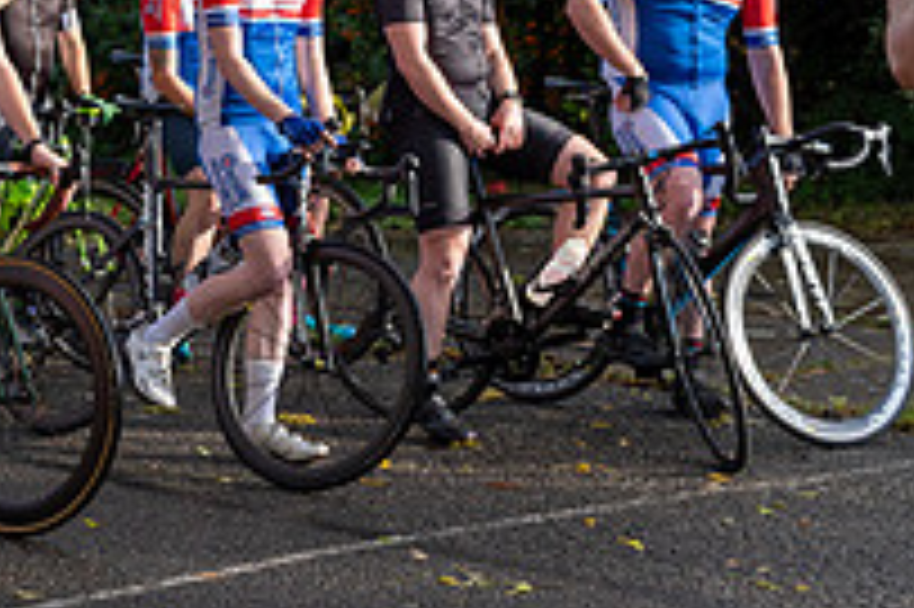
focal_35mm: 103
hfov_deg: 18.0
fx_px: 2613
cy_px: -88
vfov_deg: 13.0
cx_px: -387
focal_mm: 36
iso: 200
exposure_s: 1/640
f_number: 4
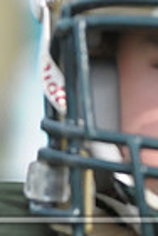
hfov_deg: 1.1
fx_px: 8110
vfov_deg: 1.7
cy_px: 295
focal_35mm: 1232
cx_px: 177
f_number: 4
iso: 1600
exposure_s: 1/5000
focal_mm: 200
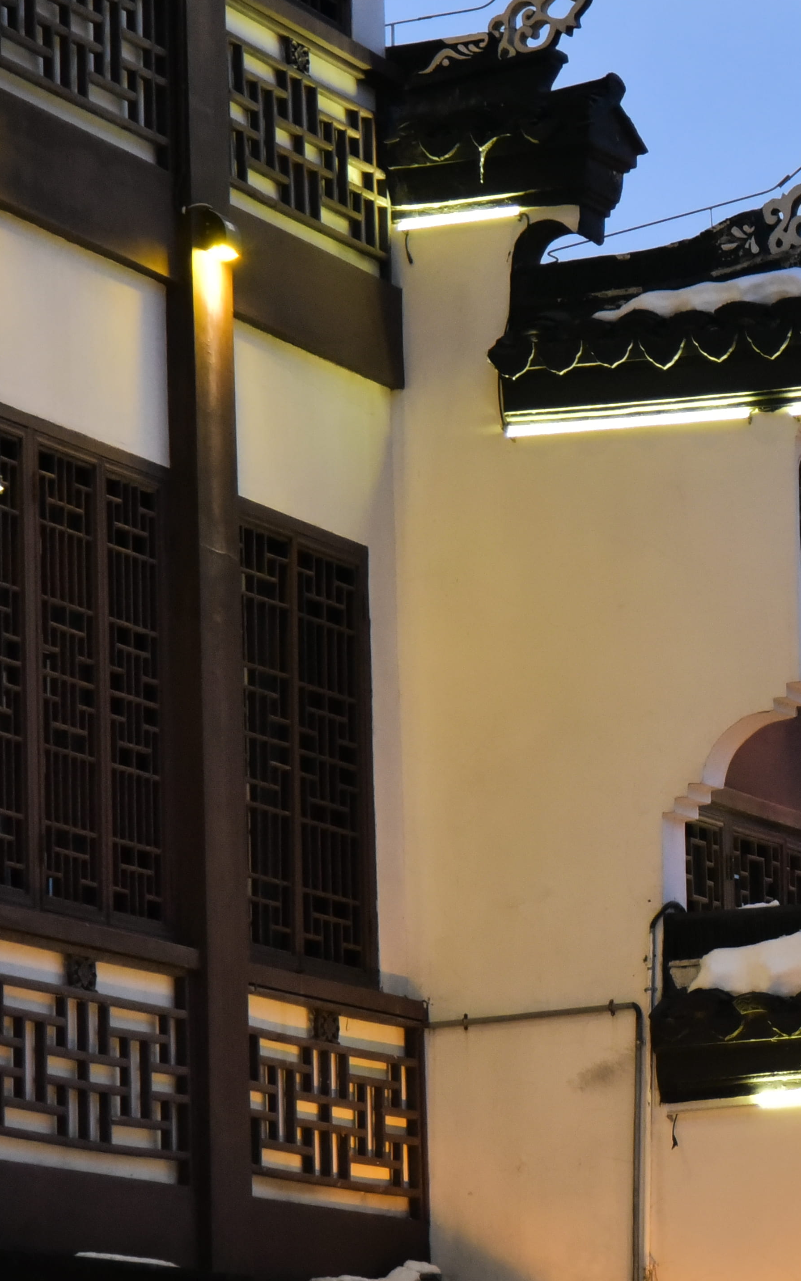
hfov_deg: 7.8
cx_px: 1028
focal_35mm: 167
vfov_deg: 12.5
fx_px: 5832
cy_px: 706
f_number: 4
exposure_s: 1/80
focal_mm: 78
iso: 4000
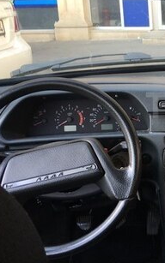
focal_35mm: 66
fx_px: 475
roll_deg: +2.3
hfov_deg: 18.0
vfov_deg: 31.0
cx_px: 234
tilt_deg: -13.8
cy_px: 105
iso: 25
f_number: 2.2
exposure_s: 1/50
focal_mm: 4.15
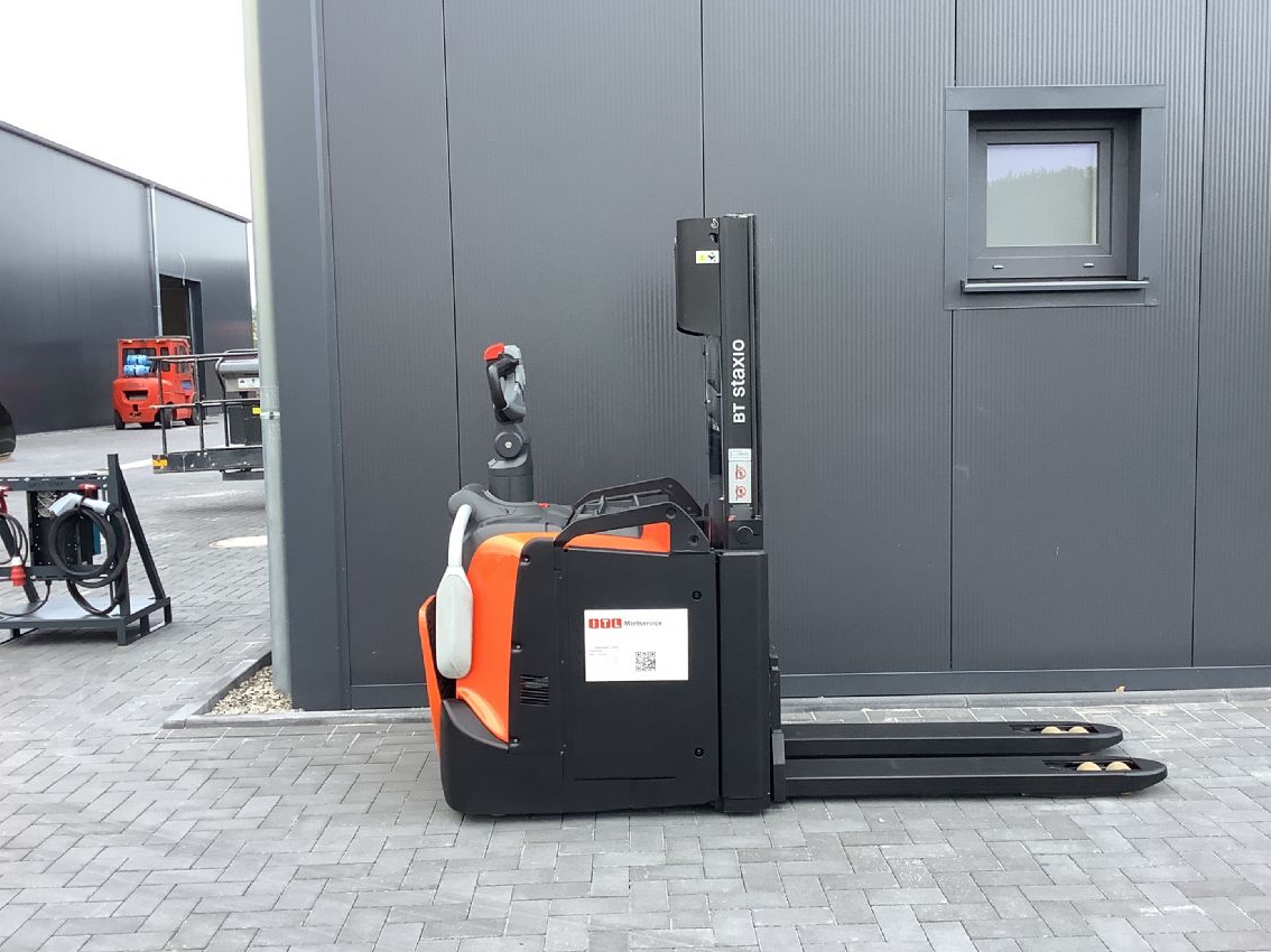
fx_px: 1285
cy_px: 480
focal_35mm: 35
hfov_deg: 52.6
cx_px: 684
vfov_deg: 40.7
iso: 100
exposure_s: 1/60
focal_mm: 3.3
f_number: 2.4
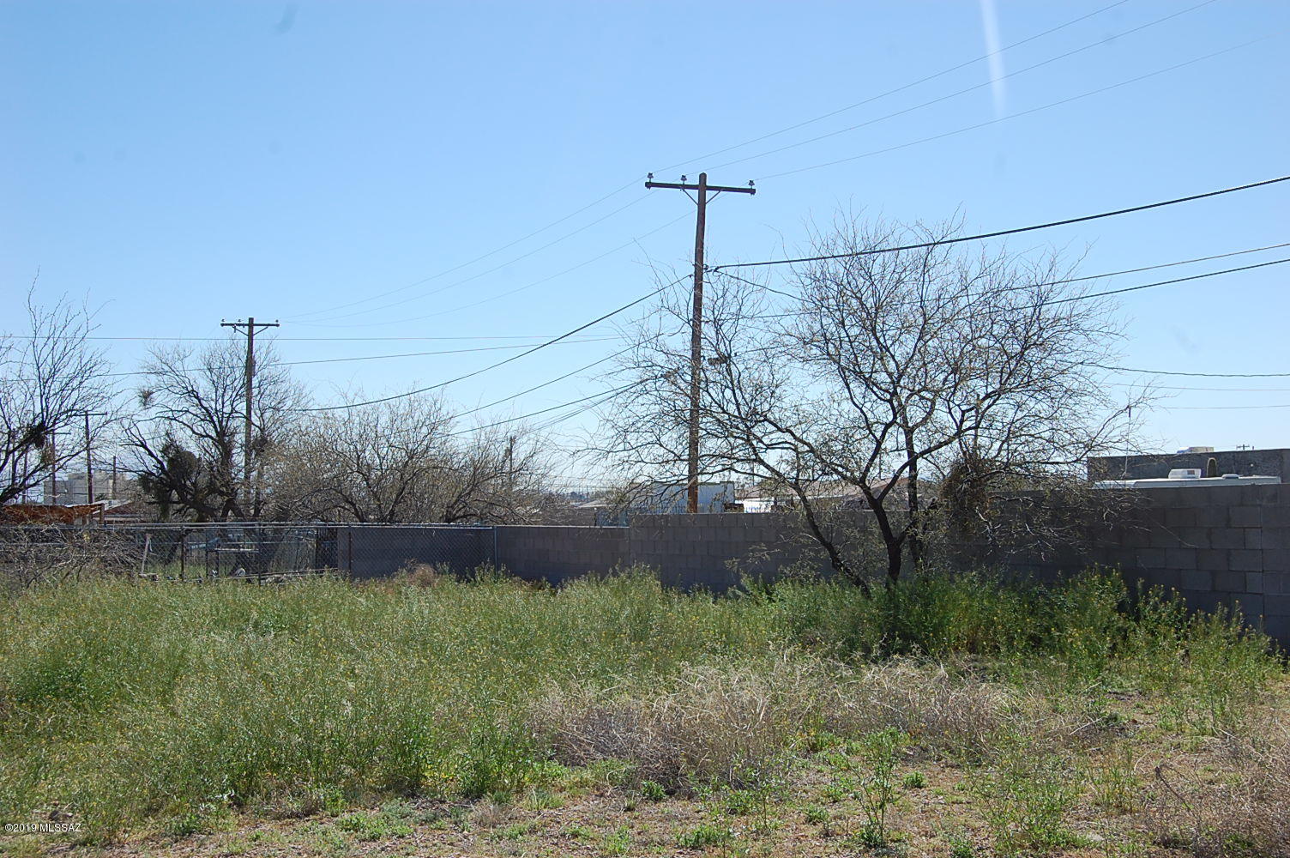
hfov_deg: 43.6
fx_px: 1611
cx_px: 645
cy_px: 429
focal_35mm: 45
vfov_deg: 29.8
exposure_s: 1/320
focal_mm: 30
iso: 200
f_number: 9
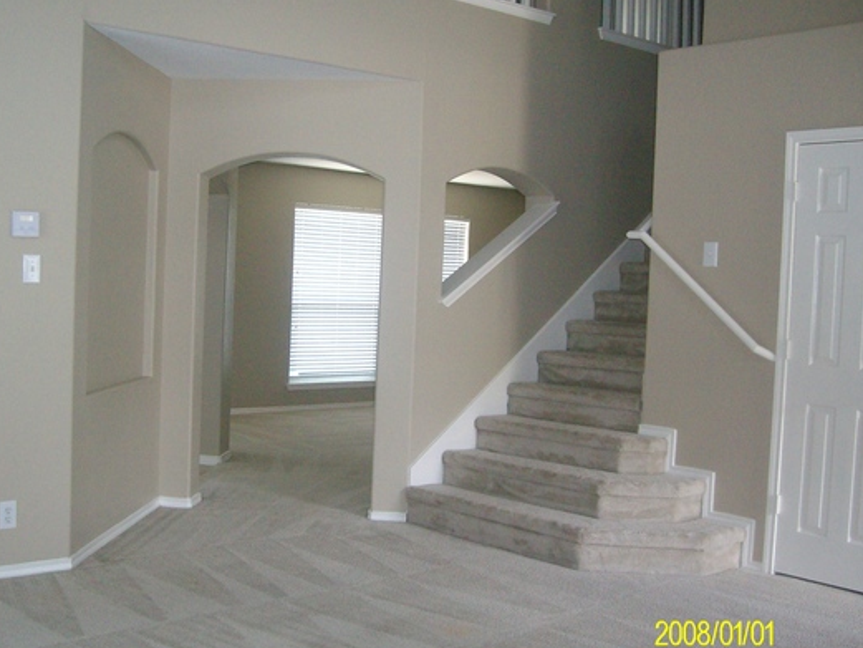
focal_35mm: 43
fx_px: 1072
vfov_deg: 33.6
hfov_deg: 43.6
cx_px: 350
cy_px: 328
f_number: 2.8
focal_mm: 5.8
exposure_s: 1/40.6
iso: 205
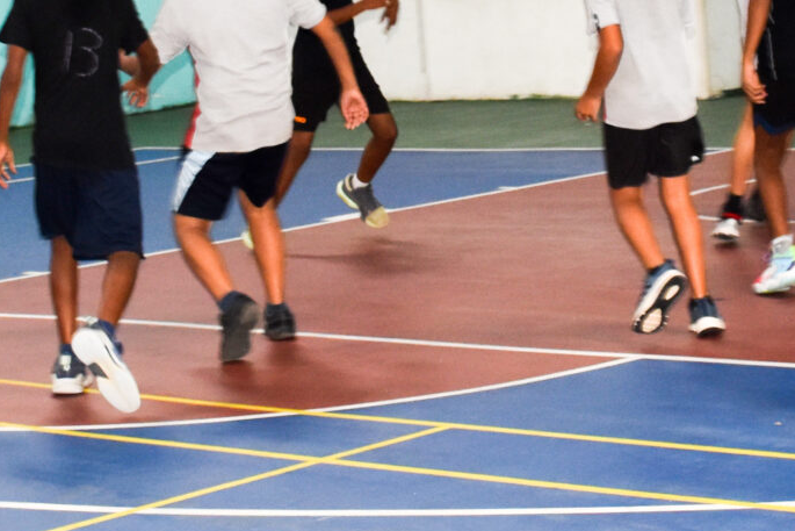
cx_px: 518
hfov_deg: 15.9
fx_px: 2846
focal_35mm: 129
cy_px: 25
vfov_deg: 10.6
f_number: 4.5
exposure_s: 1/80
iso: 800
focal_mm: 23
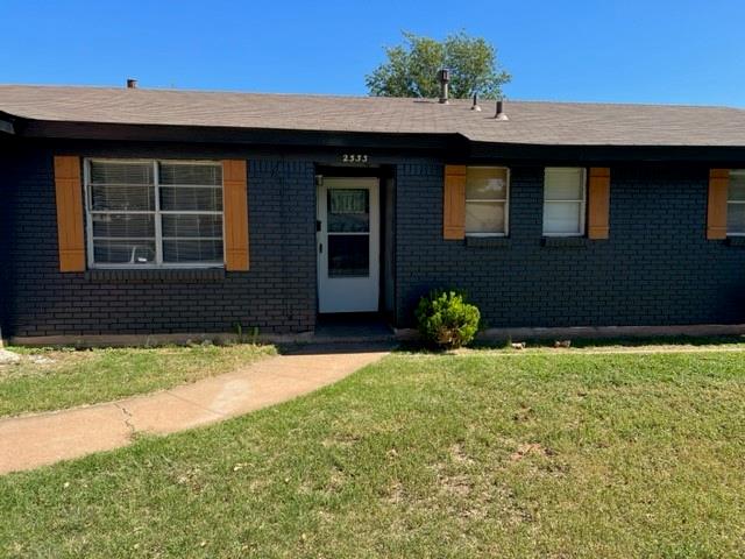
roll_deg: +0.3
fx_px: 560
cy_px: 280
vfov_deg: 53.1
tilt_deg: -5.2
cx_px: 372
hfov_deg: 67.3
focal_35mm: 26
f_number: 1.5
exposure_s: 1/2208
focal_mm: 5.7
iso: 50
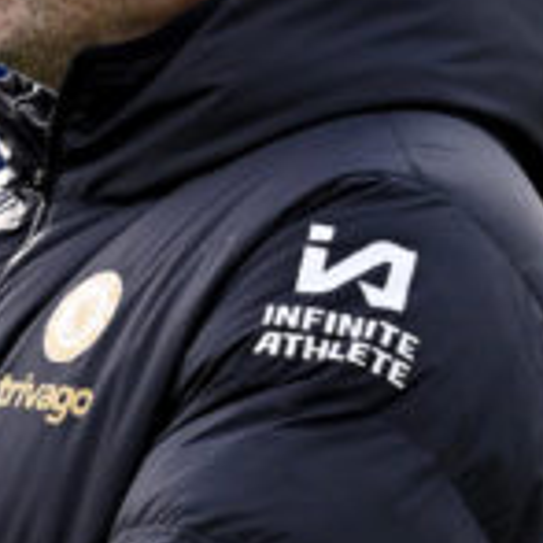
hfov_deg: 0.5
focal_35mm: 3539
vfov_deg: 0.5
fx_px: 62807
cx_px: -643
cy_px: 521
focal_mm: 400
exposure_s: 1/4000
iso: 800
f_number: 2.8
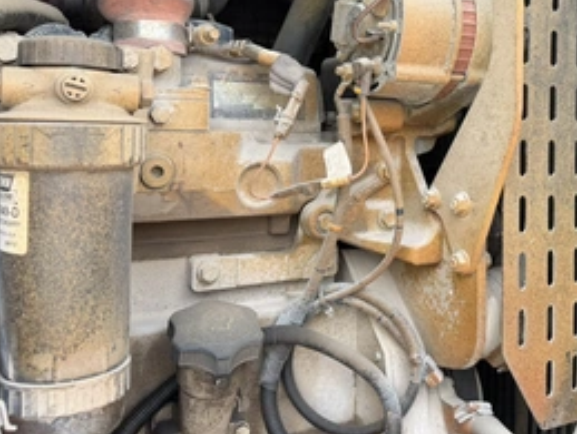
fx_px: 618
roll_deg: -2.4
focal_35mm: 37
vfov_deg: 38.2
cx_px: 392
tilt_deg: +0.1
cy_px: 134
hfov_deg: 49.1
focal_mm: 6.76
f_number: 1.78
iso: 100
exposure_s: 1/336
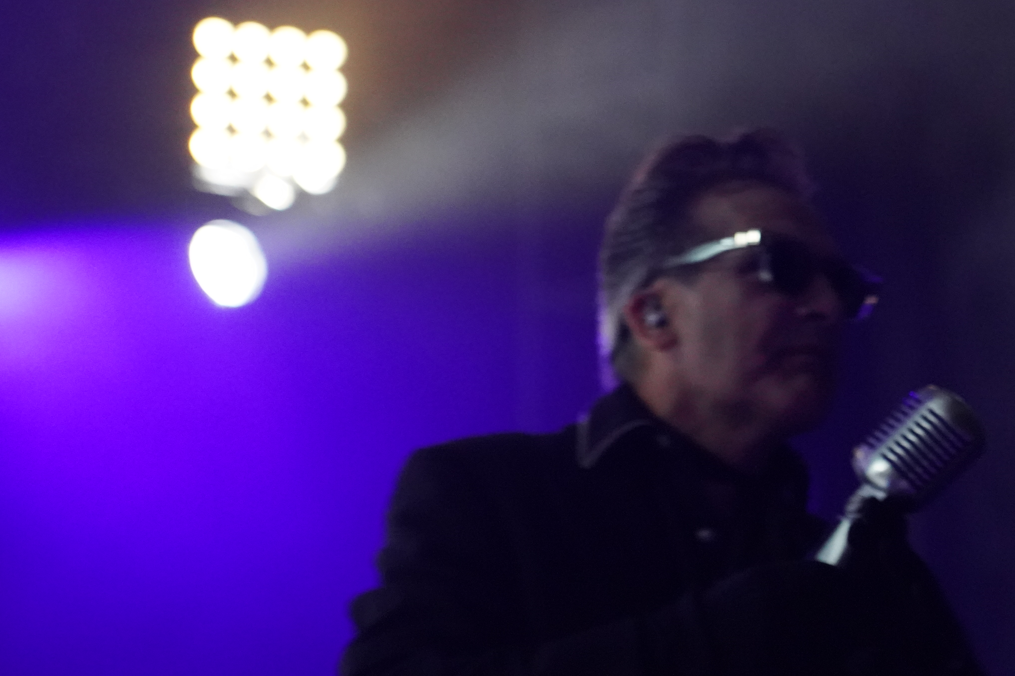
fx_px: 4370
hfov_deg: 13.2
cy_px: 464
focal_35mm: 155
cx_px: 620
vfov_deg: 8.8
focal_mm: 105
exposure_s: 1/160
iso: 12800
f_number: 4
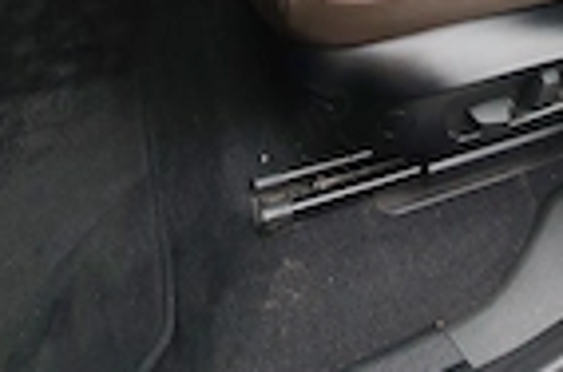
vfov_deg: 18.8
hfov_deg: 41.6
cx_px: 365
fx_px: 733
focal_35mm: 47
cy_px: -360
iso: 50
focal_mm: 1.96
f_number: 2.2
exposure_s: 1/50
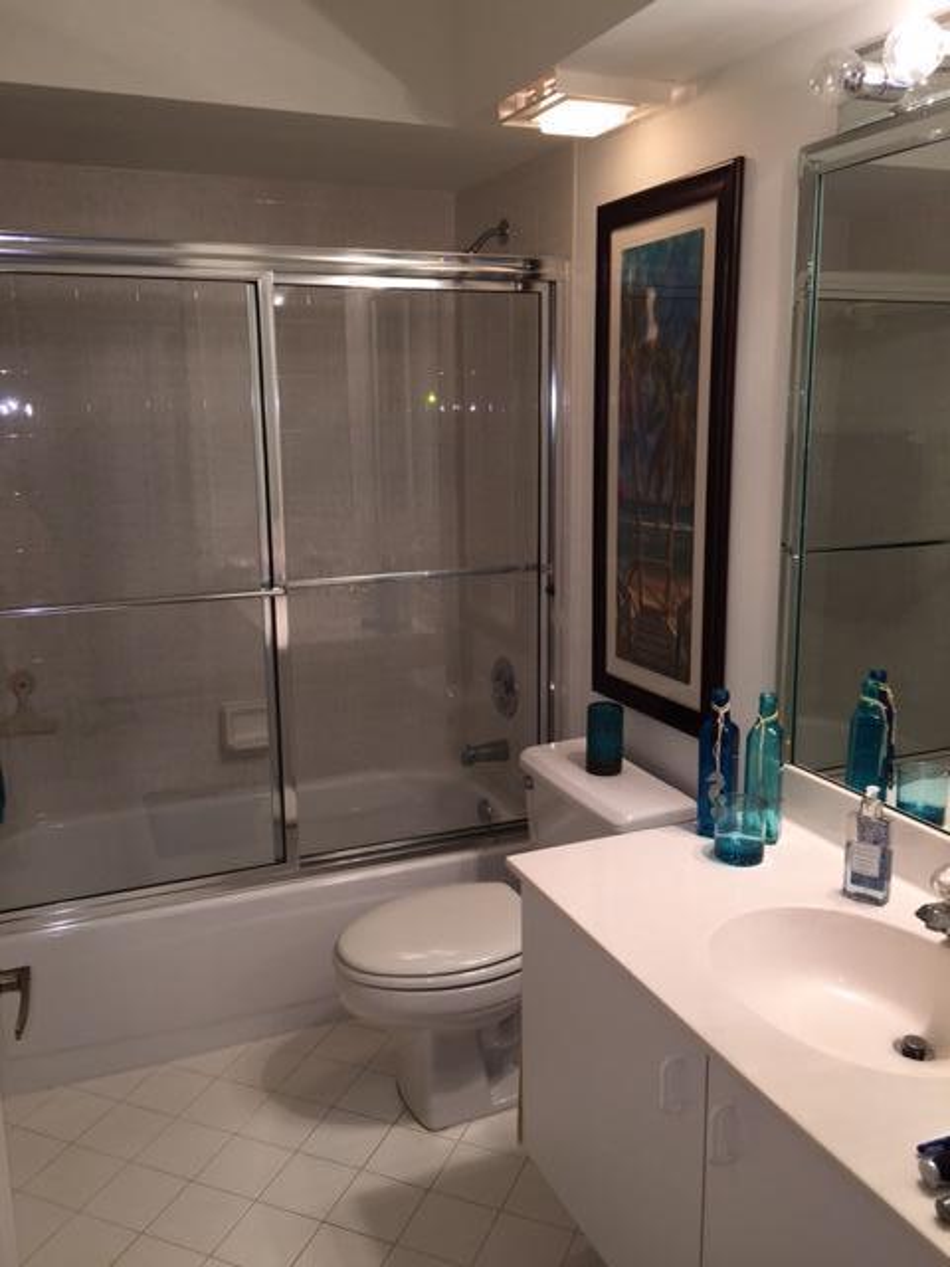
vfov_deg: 61.7
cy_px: 634
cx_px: 475
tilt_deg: -12.9
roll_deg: +0.9
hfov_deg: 48.2
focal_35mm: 29
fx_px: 1061
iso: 25
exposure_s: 1/34
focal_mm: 4.15
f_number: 2.2
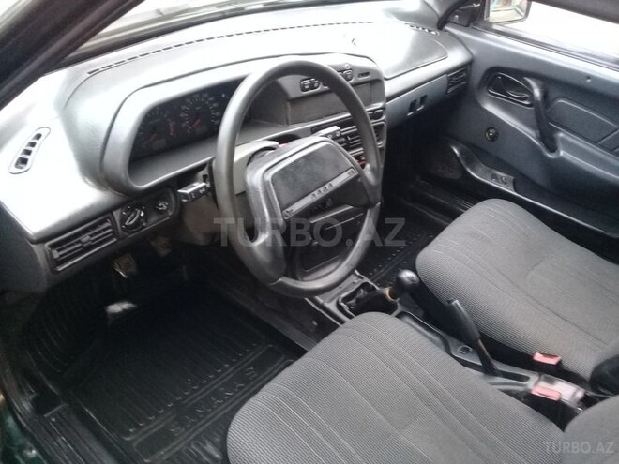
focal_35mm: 31
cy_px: 232
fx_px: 554
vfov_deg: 45.4
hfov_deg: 58.4
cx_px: 310
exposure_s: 1/25
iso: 200
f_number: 2.2
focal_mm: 3.3
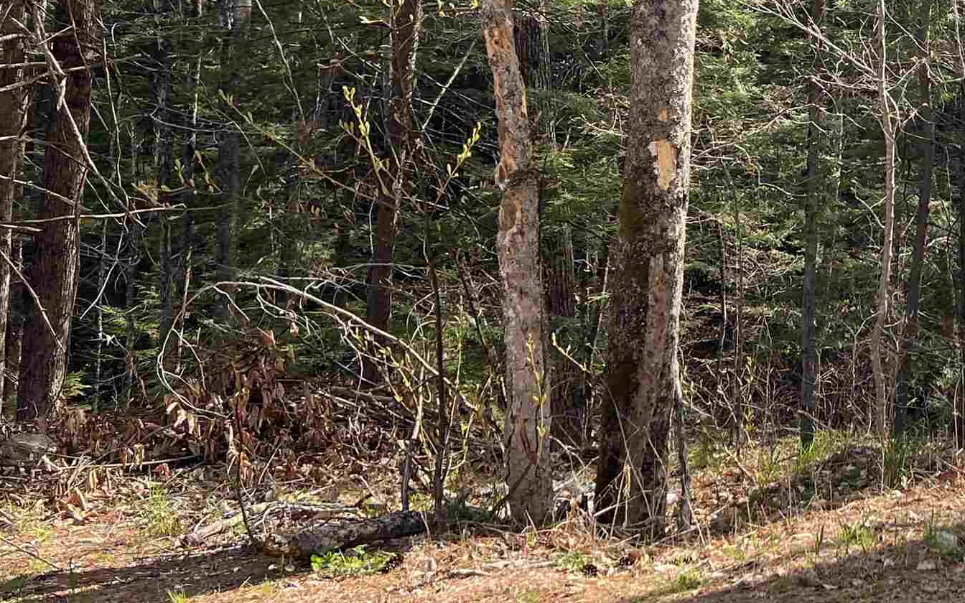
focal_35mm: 63
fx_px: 1657
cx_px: 1010
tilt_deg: +2.7
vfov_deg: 20.0
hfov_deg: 29.8
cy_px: -6
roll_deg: -2.7
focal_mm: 5.7
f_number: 1.5
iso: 50
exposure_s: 1/687
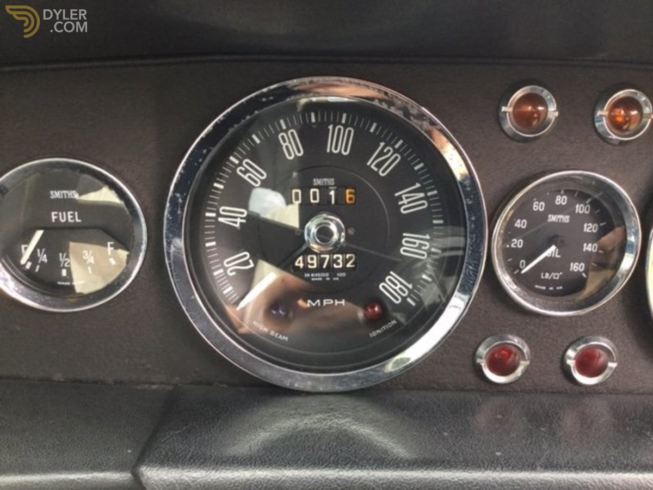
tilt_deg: -19.5
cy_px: 245
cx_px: 326
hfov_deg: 58.4
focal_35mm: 31
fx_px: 585
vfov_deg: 45.4
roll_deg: +0.1
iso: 100
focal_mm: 3.3
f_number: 2.4
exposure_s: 1/33
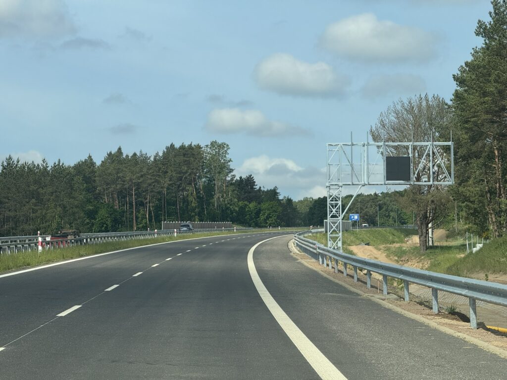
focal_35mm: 120
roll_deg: +0.2
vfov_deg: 12.3
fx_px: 1758
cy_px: 190
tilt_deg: +3.8
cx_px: 254
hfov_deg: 16.4
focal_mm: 15.66
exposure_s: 1/1730
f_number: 2.8
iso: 50
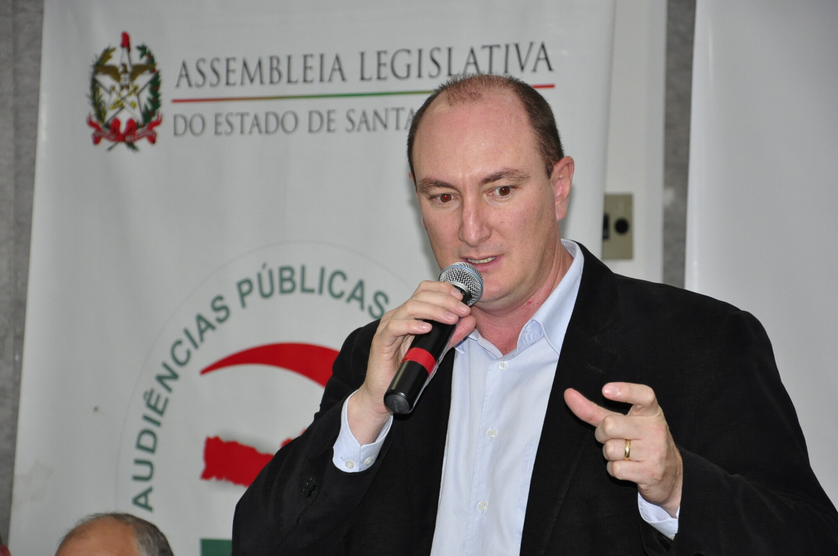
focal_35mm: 135
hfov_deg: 15.2
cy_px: 278
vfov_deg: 10.1
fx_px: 3138
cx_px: 419
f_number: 5.6
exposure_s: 1/100
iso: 1000
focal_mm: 90
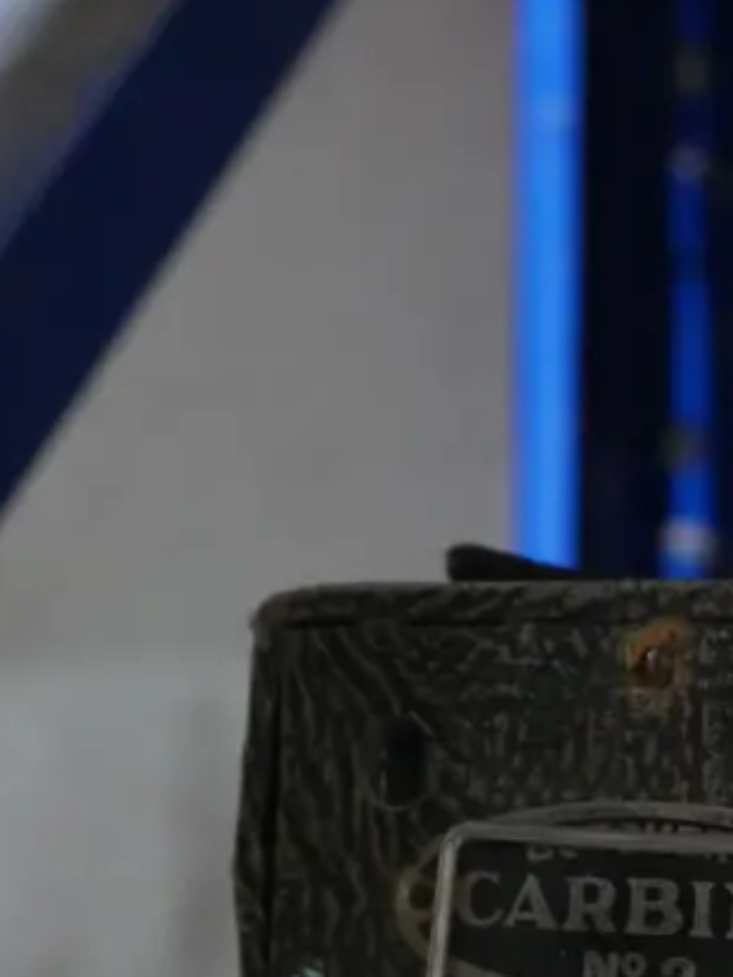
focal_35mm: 119
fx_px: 3358
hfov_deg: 12.2
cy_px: 1164
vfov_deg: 15.9
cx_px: 900
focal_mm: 24
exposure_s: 1/60
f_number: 5.2
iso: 3200
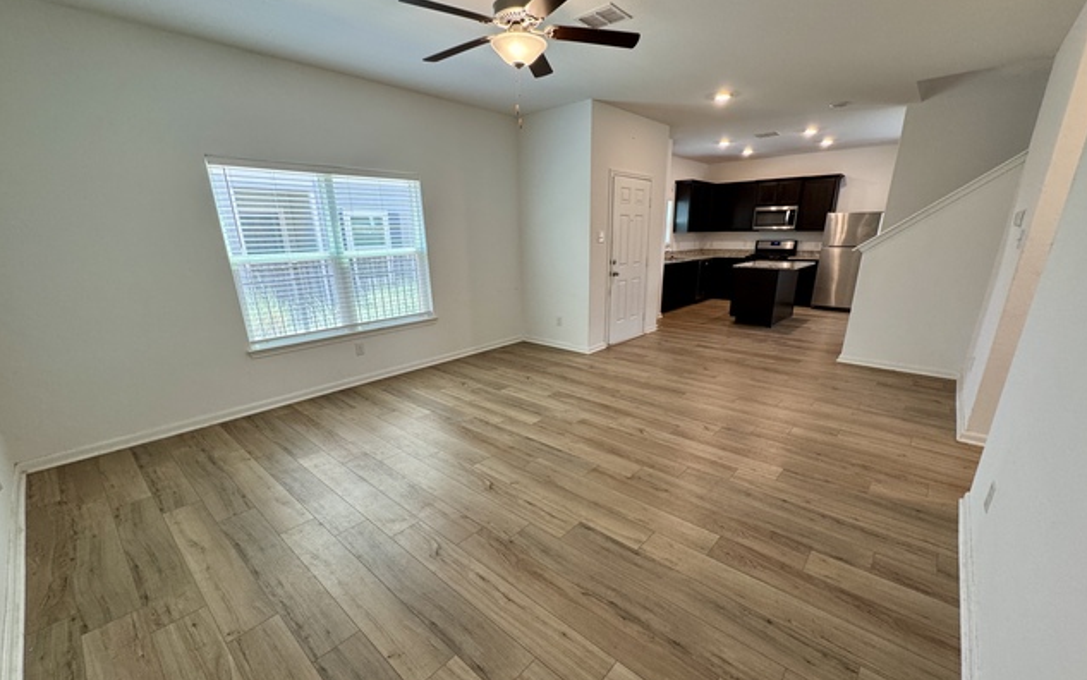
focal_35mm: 15
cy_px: 373
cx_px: 546
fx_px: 444
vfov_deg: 74.6
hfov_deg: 101.4
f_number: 2.2
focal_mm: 2.22
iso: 250
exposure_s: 1/120
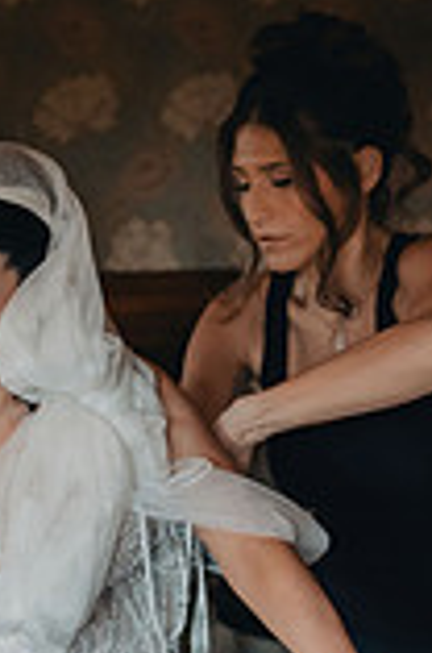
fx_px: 2079
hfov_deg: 11.6
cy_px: 424
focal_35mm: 115
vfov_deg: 17.8
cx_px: -108
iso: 2000
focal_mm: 40
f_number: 2.8
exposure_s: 1/500
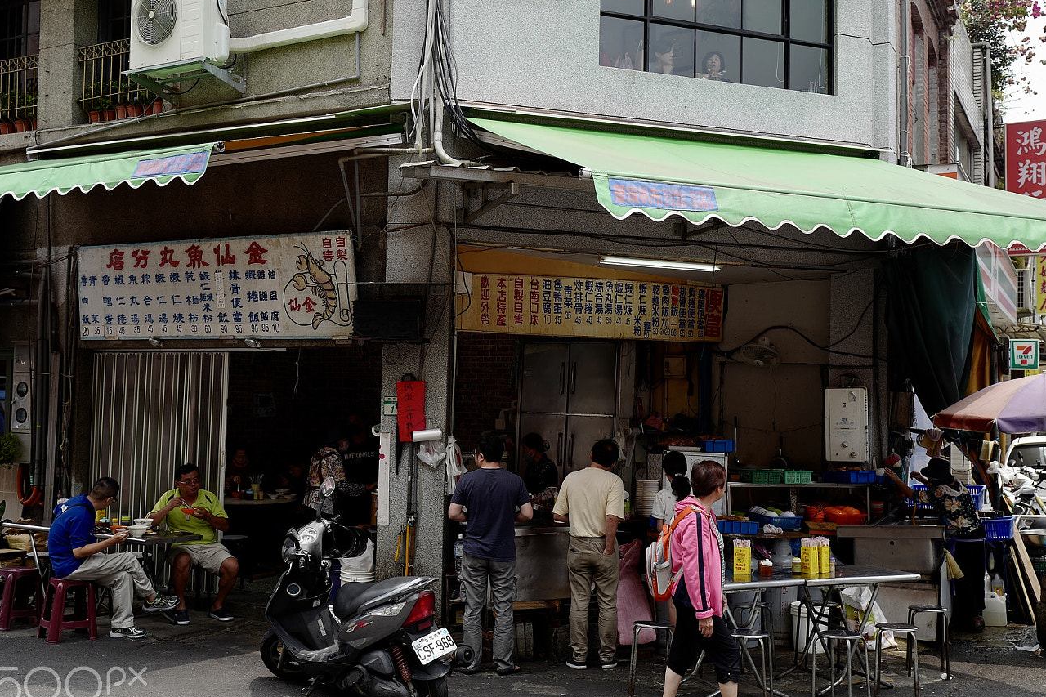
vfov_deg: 37.8
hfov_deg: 54.2
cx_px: 598
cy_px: 357
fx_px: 1017
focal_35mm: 35
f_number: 2.8
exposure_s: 1/800
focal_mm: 28
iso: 100
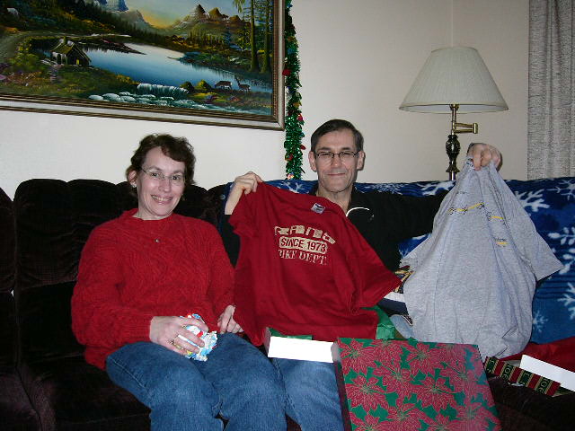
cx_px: 288
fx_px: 581
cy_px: 216
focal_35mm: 35
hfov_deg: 52.6
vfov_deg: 40.7
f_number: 2.8
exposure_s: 1/60
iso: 100
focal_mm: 5.8
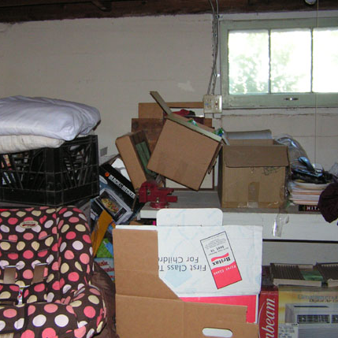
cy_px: 171
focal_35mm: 47
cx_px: 158
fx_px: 519
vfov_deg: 36.1
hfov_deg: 36.0
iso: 200
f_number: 2.8
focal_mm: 6.3
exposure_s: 1/40
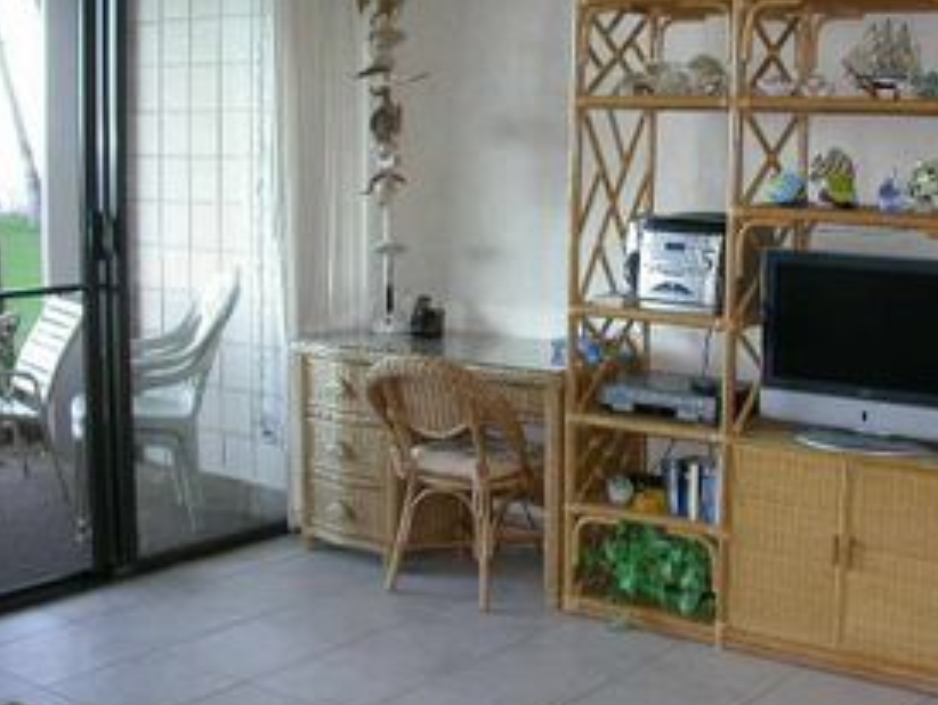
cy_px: 349
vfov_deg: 28.6
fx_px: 1383
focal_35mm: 51
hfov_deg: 37.1
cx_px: 616
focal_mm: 7.85
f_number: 2.6
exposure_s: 1/30
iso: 100
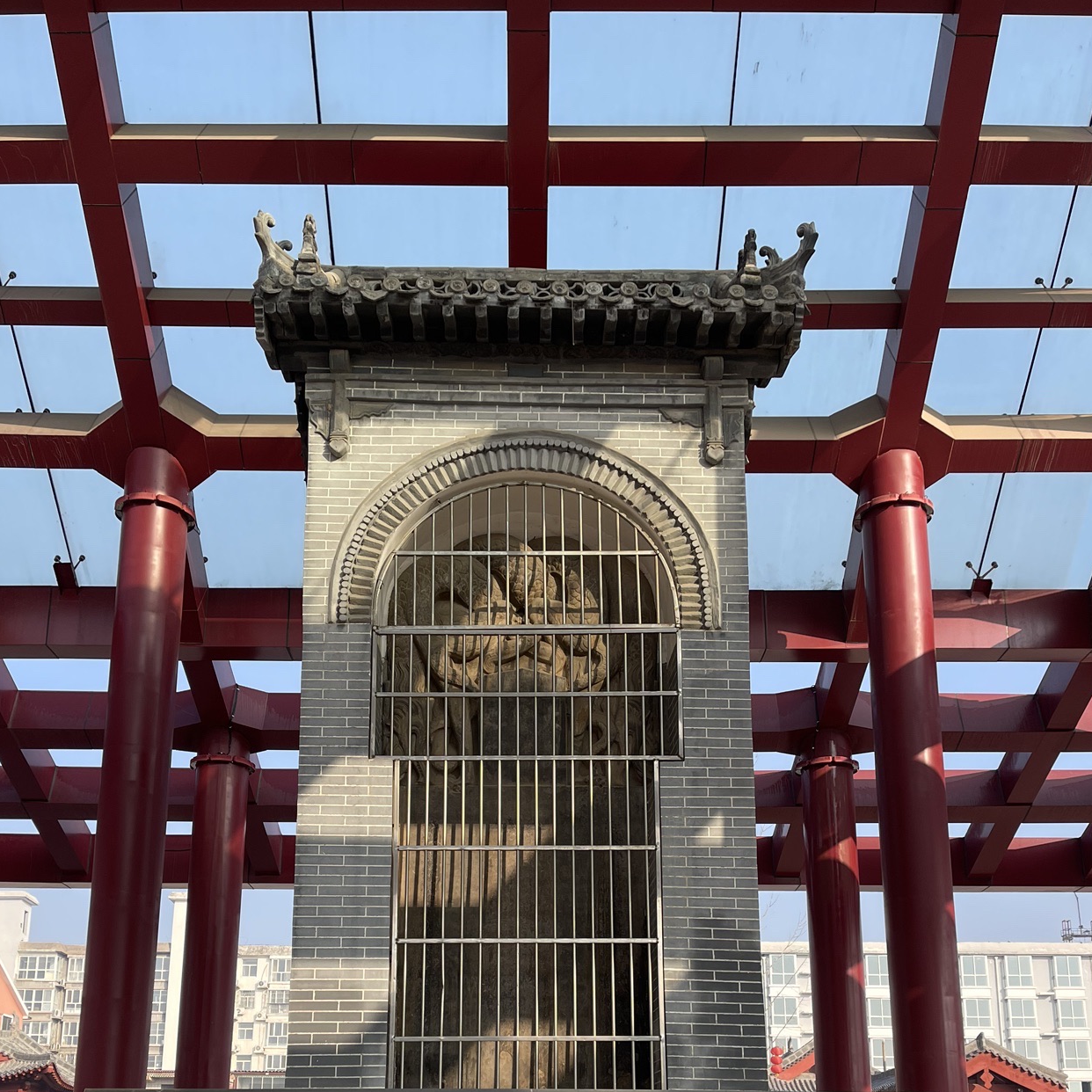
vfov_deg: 43.1
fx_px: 1321
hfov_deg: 44.9
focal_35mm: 37
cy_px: 858
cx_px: 531
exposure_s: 1/1575
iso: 32
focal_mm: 5.1
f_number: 1.6
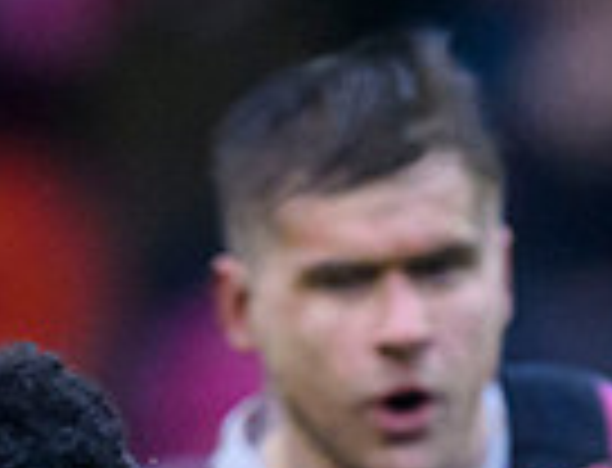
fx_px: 54520
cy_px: 1501
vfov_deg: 0.5
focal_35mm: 3062
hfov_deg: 0.6
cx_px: 373
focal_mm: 400
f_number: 3.2
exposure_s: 1/1250
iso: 5000
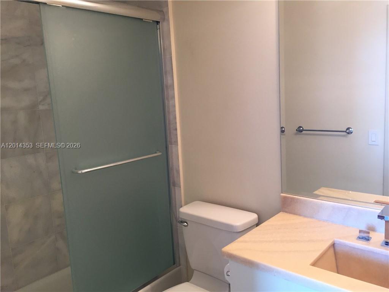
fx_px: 326
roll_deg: +1.8
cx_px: 194
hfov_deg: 61.7
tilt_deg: -8.3
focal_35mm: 29
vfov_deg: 48.2
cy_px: 146
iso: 50
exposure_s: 1/30
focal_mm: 4.15
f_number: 2.2
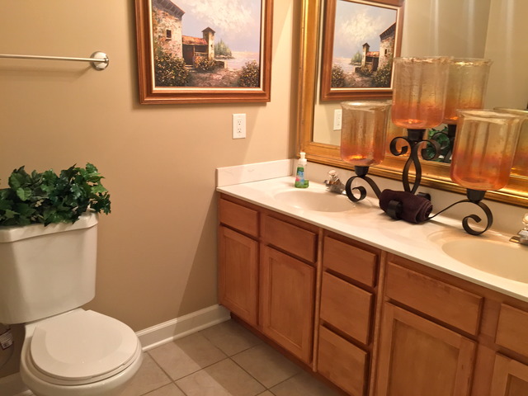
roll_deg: -3.0
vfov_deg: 48.2
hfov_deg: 61.7
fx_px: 442
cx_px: 264
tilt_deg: -13.9
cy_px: 198
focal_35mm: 29
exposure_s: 1/30
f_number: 2.2
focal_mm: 4.15
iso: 80
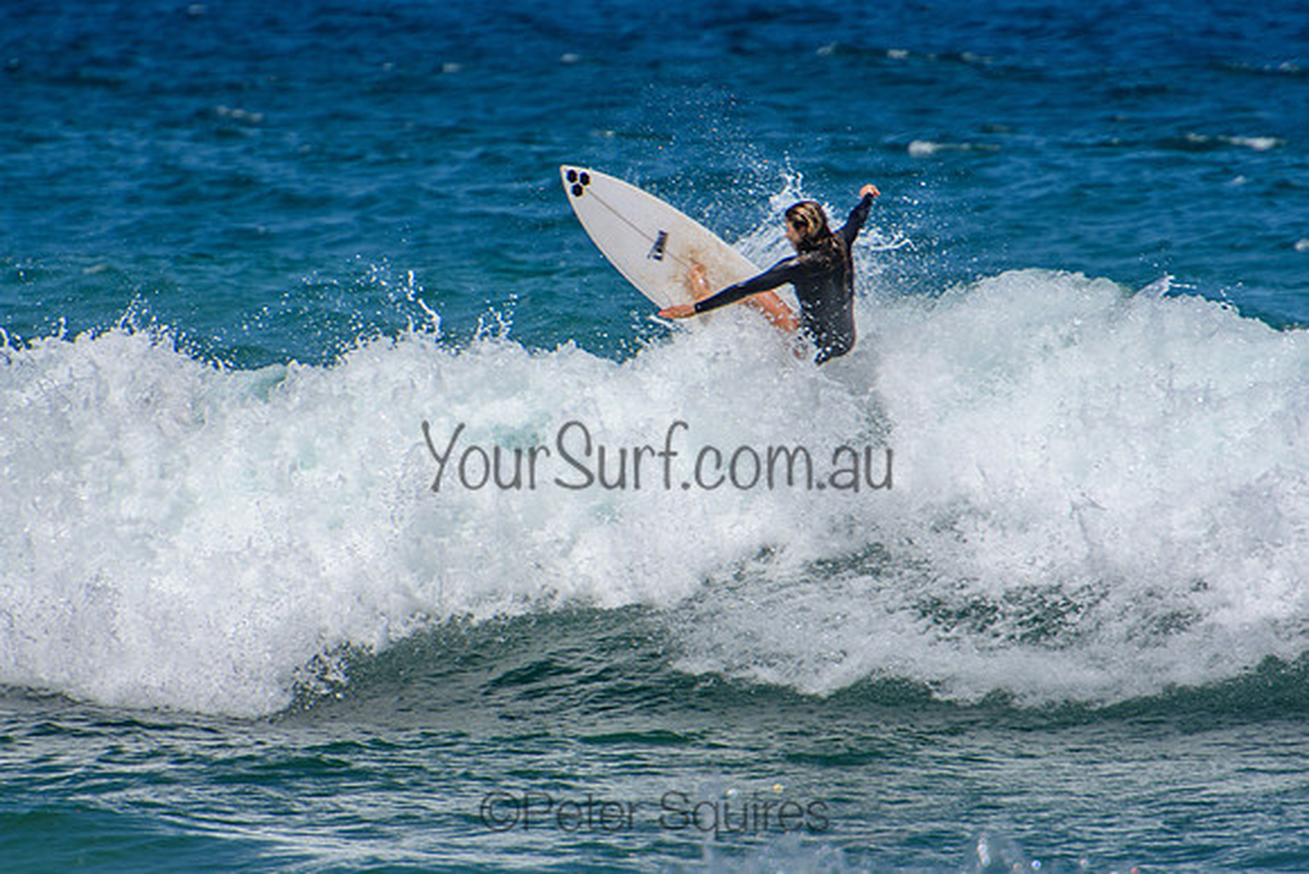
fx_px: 21821
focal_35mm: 600
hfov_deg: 3.4
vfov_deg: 2.3
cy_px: 437
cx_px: 654
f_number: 5.6
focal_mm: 400
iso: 160
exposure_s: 1/2000
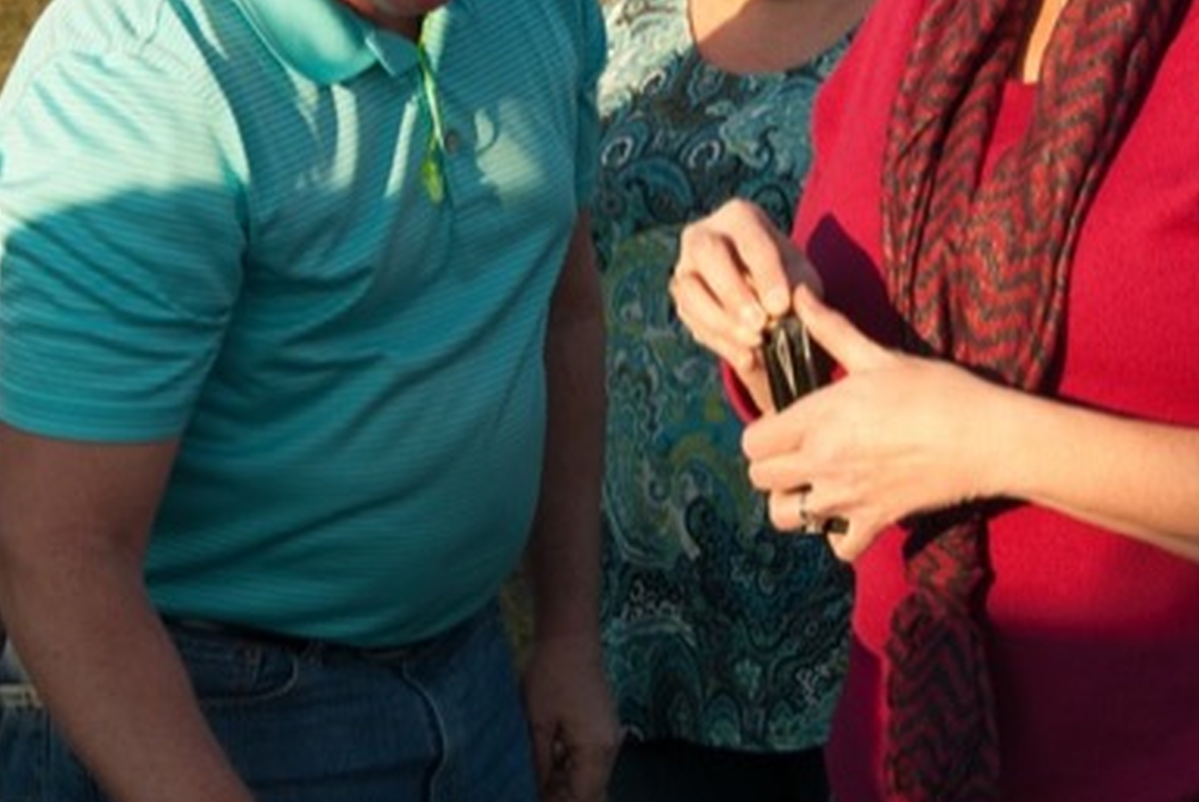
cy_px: 325
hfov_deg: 19.4
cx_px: 799
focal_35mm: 105
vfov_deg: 13.1
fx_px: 3501
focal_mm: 28
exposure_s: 1/200
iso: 200
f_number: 6.3
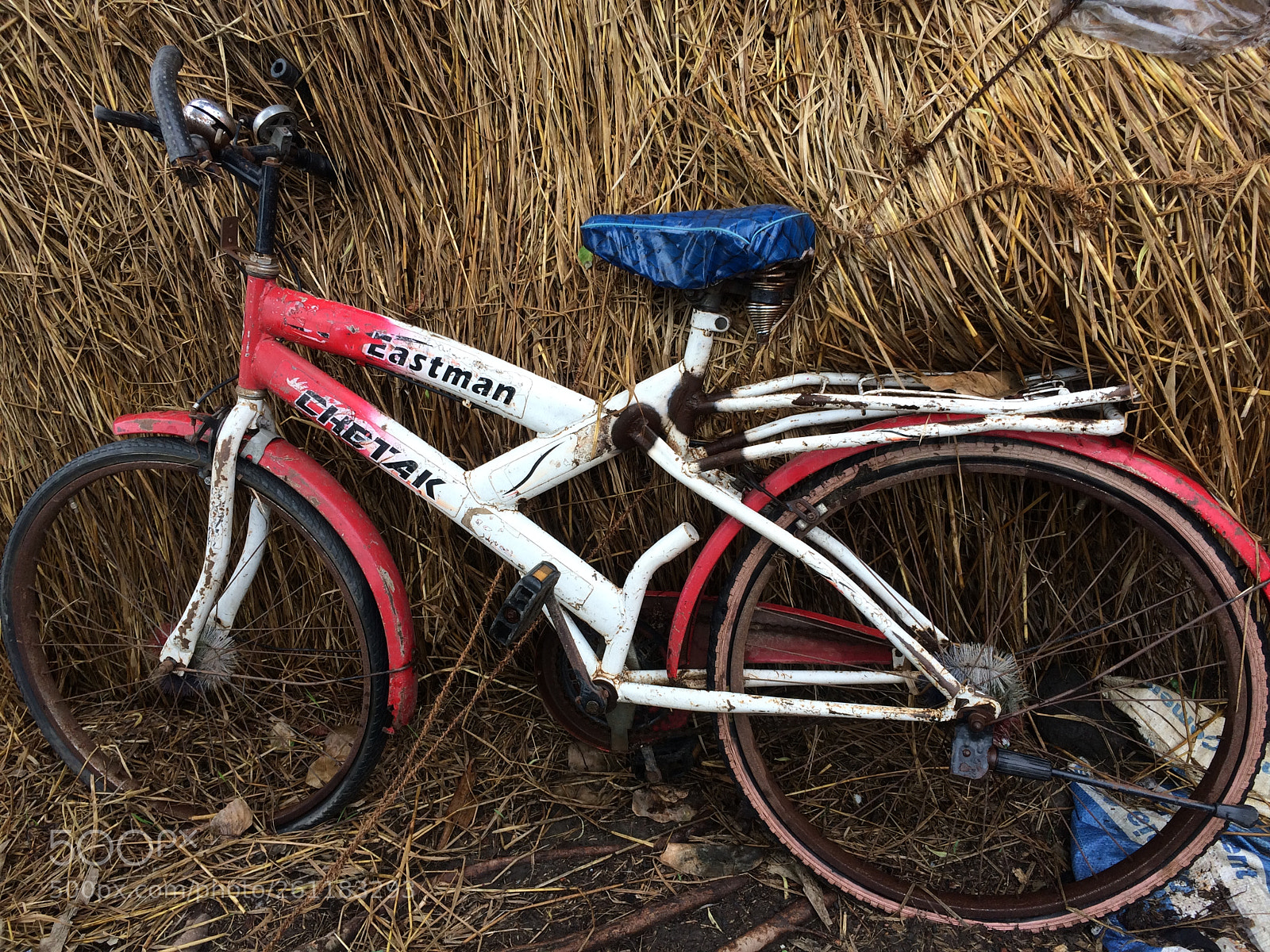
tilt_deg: -37.9
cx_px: 635
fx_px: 1064
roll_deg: +18.8
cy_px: 476
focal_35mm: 29
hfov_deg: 61.7
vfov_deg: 48.2
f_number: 2.2
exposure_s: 1/217
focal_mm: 4.15
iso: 32
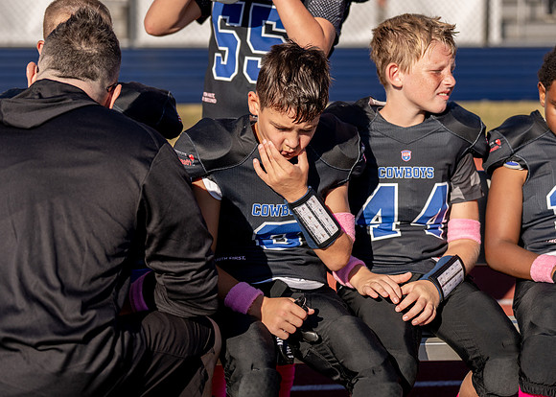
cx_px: 274
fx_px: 1549
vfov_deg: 14.6
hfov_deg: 20.3
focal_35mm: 98
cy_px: 151
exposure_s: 1/3200
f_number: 2.8
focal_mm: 75
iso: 160
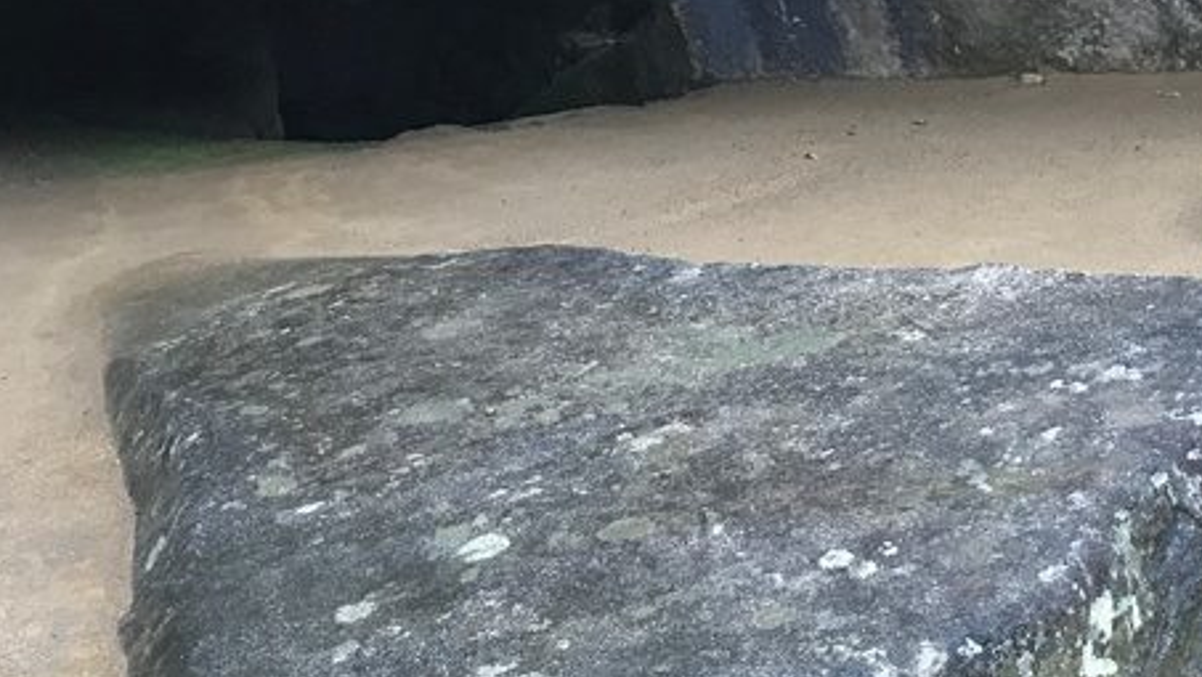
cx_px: 690
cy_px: 921
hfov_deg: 30.5
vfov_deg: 16.4
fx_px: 2200
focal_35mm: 69
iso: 25
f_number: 1.8
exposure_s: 1/30
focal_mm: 3.99
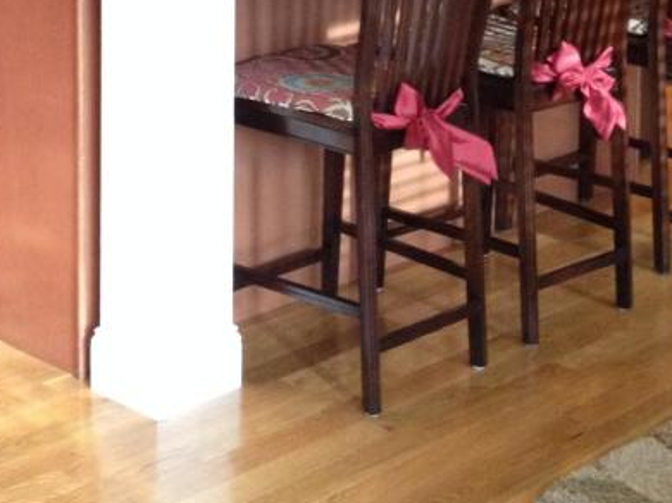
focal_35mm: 92
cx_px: 250
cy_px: -119
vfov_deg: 15.4
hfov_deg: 21.3
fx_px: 1785
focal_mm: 4.28
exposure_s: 1/20
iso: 320
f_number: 2.4
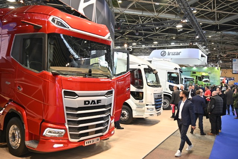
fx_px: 208
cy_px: 80
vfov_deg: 41.7
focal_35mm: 32
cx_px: 119
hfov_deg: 59.5
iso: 640
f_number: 5
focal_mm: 31.5
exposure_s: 1/100
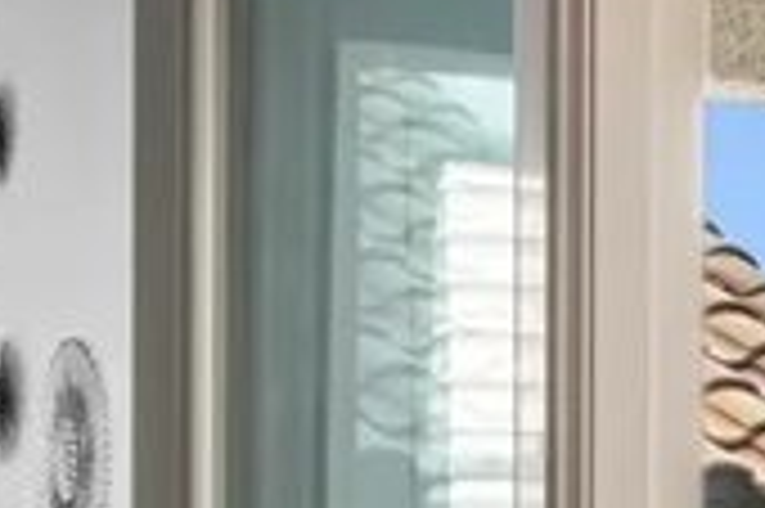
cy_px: 762
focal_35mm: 223
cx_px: 2092
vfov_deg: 6.1
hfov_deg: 8.2
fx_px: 4734
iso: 400
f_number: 8
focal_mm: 25
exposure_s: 1/60
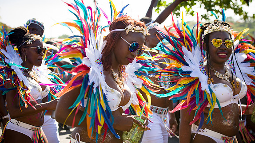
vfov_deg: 16.3
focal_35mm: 74
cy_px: 79
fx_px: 500
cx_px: 128
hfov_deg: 28.6
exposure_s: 1/200
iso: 100
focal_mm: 70
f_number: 6.3
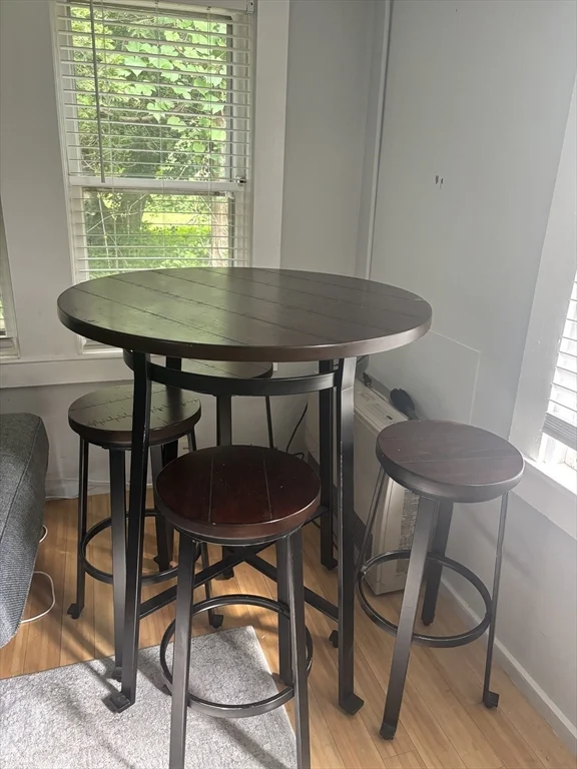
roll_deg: -2.9
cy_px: 384
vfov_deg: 67.3
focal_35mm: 26
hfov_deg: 53.1
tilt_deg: -21.2
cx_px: 288
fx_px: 578
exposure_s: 1/60
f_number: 1.6
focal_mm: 5.96
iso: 320
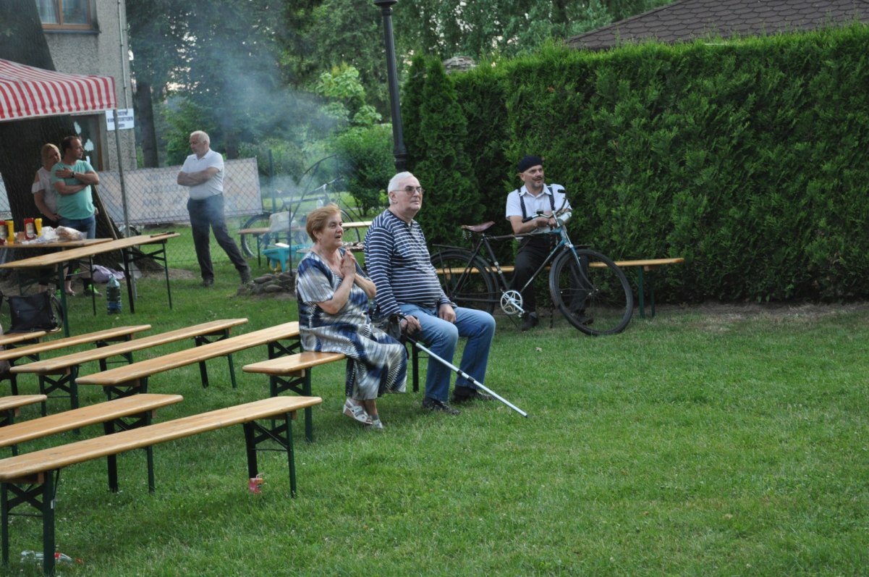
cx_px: 434
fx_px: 1989
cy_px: 288
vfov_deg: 16.5
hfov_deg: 24.7
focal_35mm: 82
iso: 800
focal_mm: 55
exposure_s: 1/60
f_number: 5.6
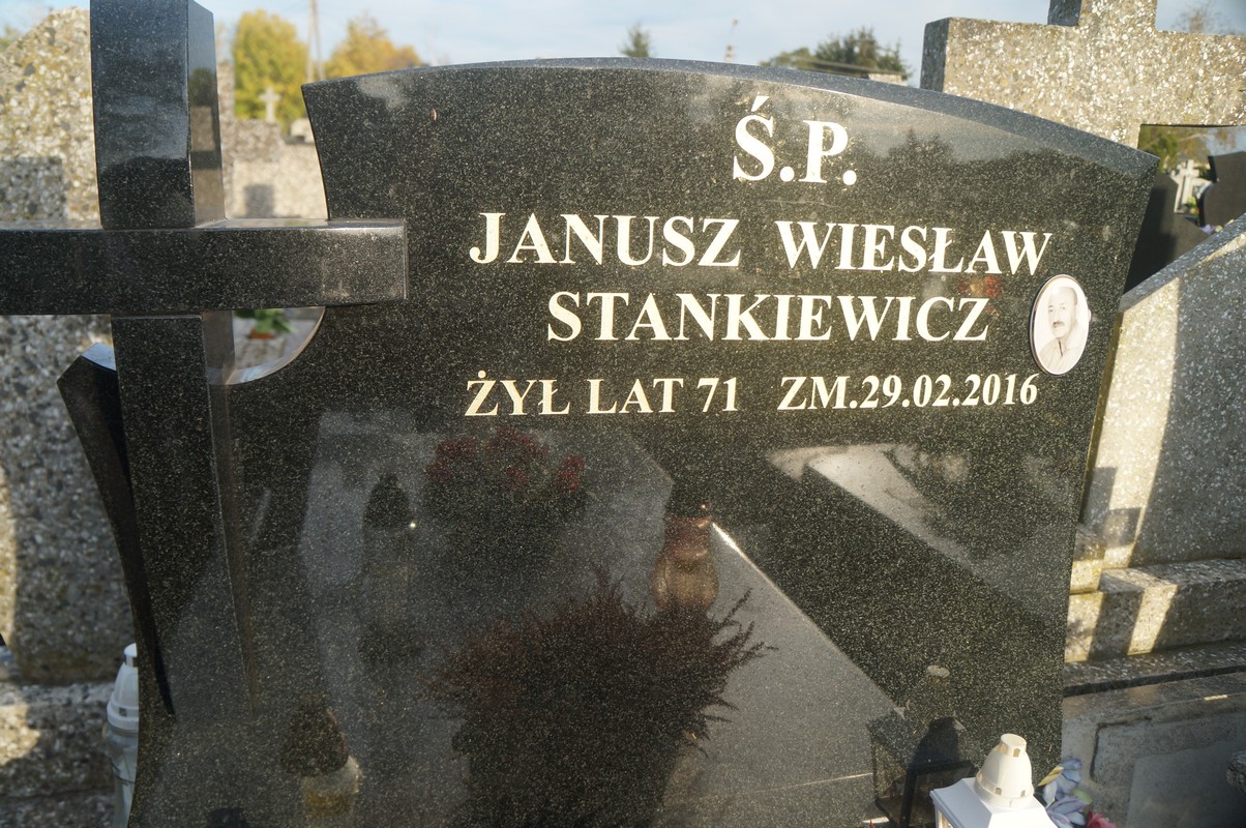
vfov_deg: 47.8
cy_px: 414
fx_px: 933
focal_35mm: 27
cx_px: 623
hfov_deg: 67.4
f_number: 4
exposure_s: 1/160
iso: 200
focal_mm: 18
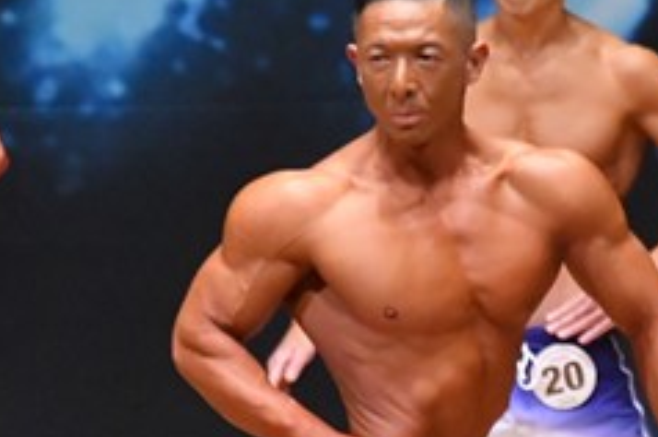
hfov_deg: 2.2
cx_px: 576
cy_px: 595
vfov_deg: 1.5
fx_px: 16939
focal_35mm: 928
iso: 8000
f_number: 5.6
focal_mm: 190
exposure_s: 1/400
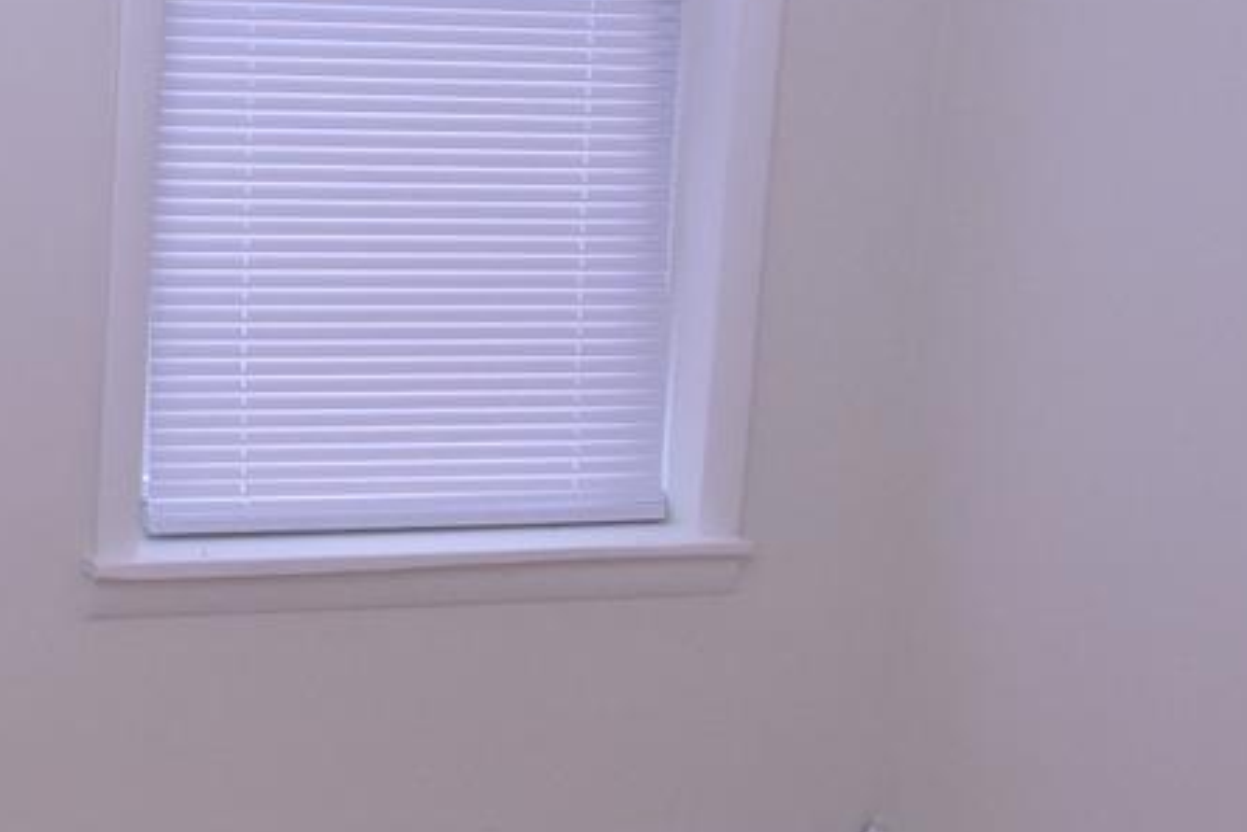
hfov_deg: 27.0
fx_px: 2391
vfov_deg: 19.5
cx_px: -105
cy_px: 126
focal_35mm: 69
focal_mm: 10
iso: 800
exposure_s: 1/60
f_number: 13
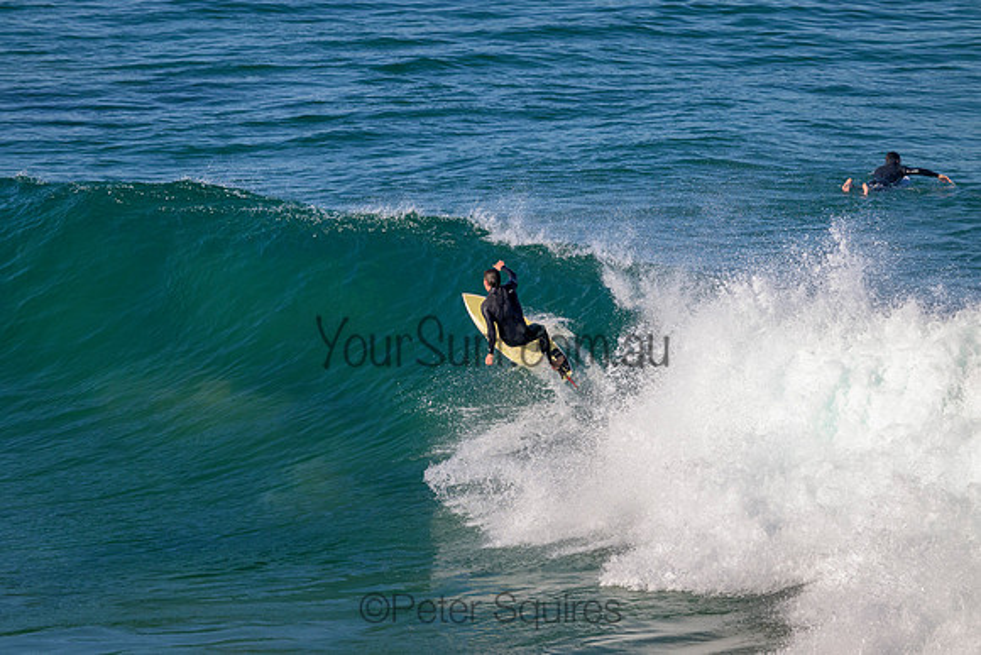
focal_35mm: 430
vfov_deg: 3.2
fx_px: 11720
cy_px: 328
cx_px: 490
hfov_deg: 4.8
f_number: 11
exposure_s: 1/2000
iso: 1250
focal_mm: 430
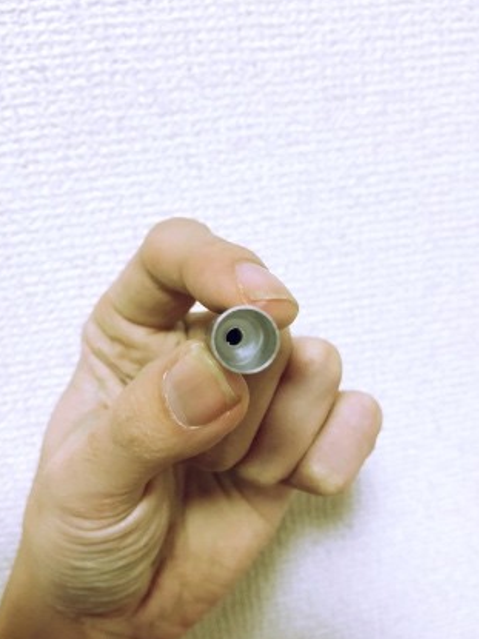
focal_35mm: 36
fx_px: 665
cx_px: 223
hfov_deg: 39.6
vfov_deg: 51.4
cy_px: 328
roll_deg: +5.1
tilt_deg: -18.7
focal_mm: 3.99
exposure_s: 1/13
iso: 100
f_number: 1.8
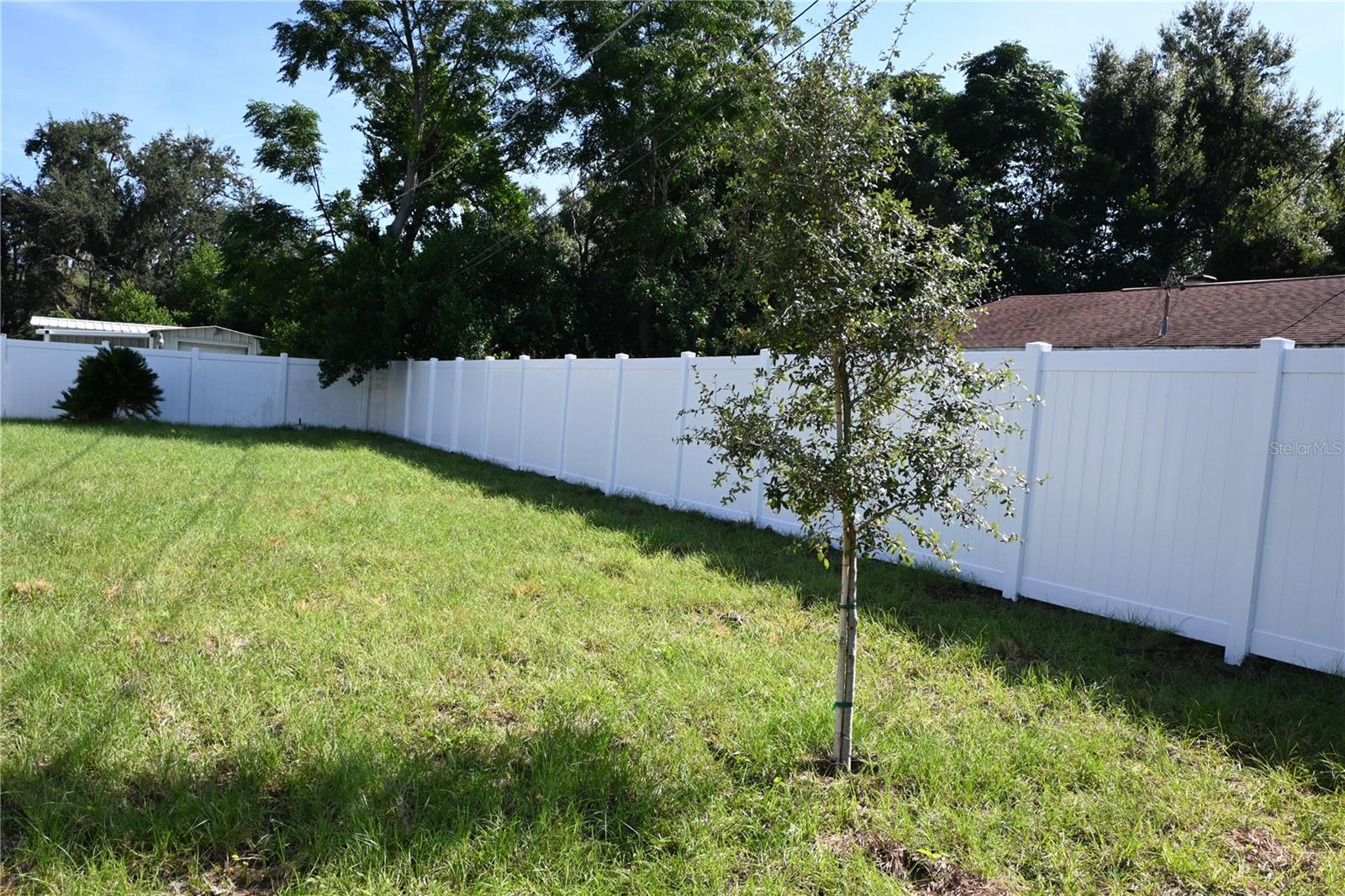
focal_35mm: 29
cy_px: 448
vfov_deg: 44.6
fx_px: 1093
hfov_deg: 63.2
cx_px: 672
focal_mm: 19.5
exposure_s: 1/4000
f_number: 4.8
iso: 1100
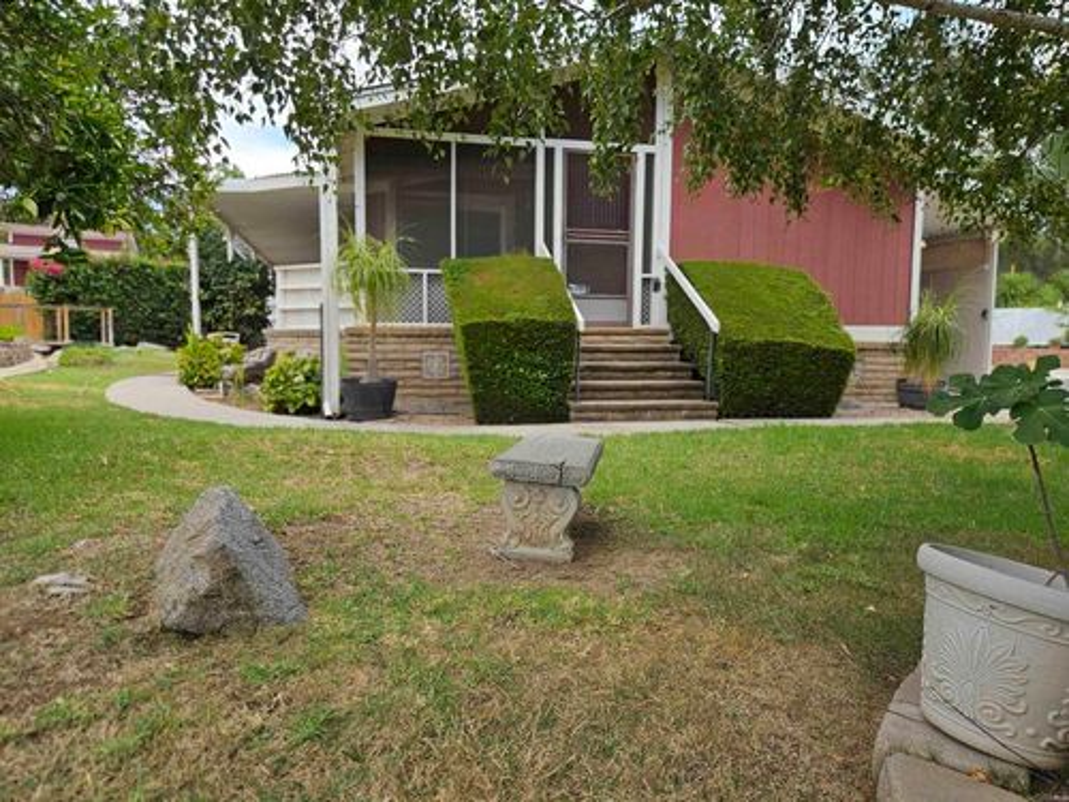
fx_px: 710
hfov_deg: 73.9
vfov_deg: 58.9
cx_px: 534
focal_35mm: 23
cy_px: 401
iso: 25
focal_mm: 5.4
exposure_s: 1/487
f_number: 1.8
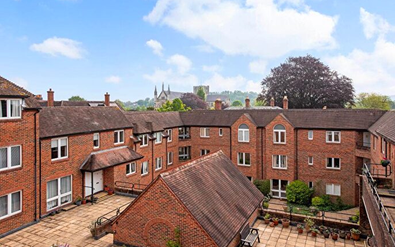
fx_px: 269
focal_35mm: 25
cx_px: 201
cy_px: 114
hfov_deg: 72.5
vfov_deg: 49.2
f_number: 7.1
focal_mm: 24
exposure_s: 1/640
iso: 400
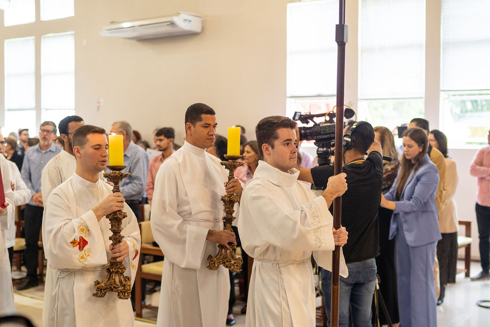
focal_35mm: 52
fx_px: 708
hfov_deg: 38.2
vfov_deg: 26.0
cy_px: 164
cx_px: 245
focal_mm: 35
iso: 1000
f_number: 2
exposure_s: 1/160
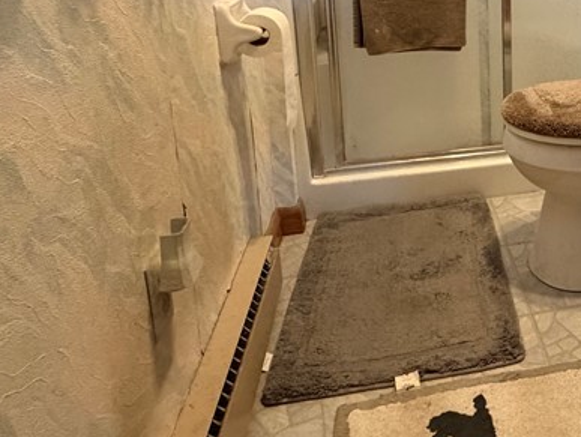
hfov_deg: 43.8
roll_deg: +0.5
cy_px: 29
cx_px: 564
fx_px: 622
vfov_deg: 35.9
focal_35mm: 37
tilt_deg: -11.0
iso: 640
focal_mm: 2.22
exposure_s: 1/60
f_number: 2.2
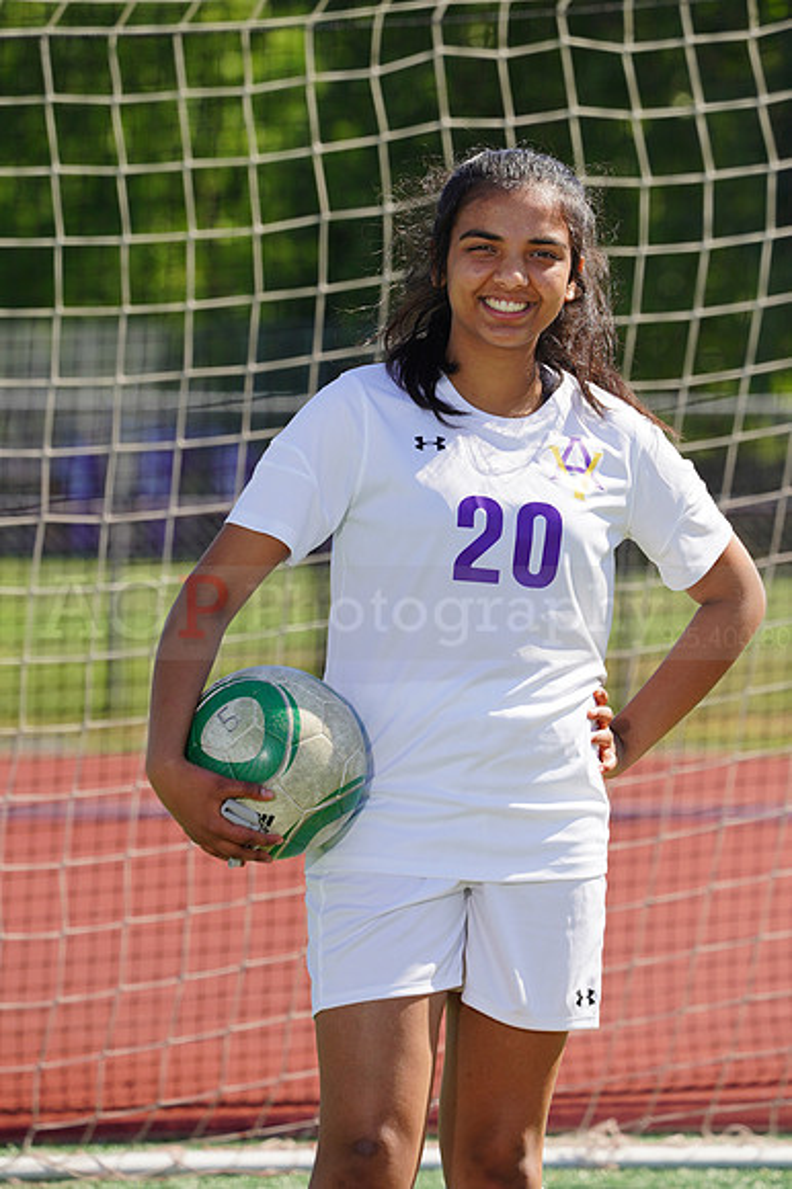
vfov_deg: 6.2
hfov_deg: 4.2
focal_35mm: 330
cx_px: 396
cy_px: 594
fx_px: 10902
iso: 200
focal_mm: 330
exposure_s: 1/250
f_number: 11
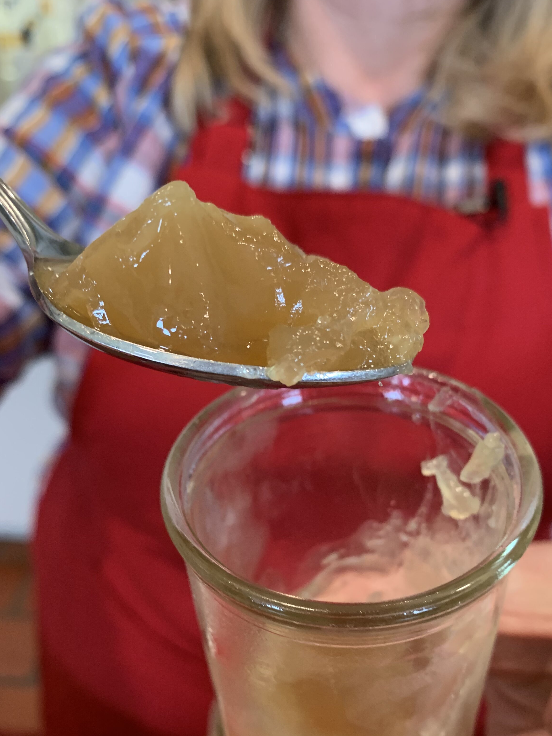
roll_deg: -1.1
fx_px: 723
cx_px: 248
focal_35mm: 34
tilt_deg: -32.8
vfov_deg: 53.2
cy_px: 475
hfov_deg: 41.7
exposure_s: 1/60
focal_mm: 4.25
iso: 200
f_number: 1.8
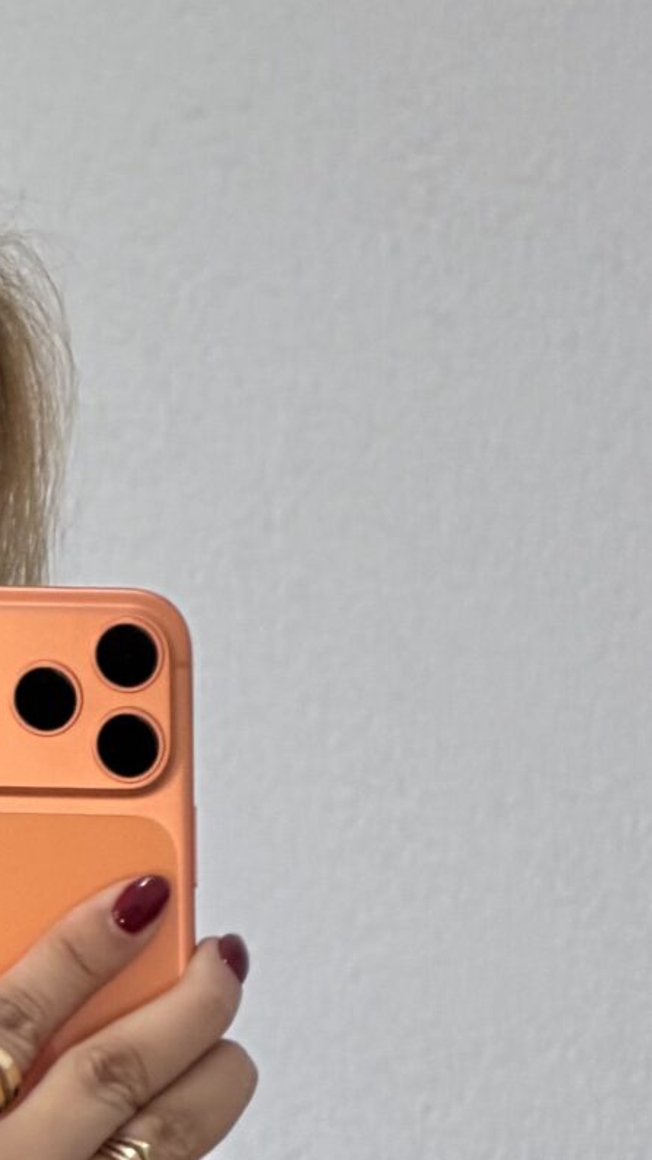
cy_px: 1167
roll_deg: -5.4
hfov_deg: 3.4
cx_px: -464
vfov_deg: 6.1
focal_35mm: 351
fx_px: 10791
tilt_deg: -12.1
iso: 125
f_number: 2.8
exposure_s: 1/102
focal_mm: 16.89
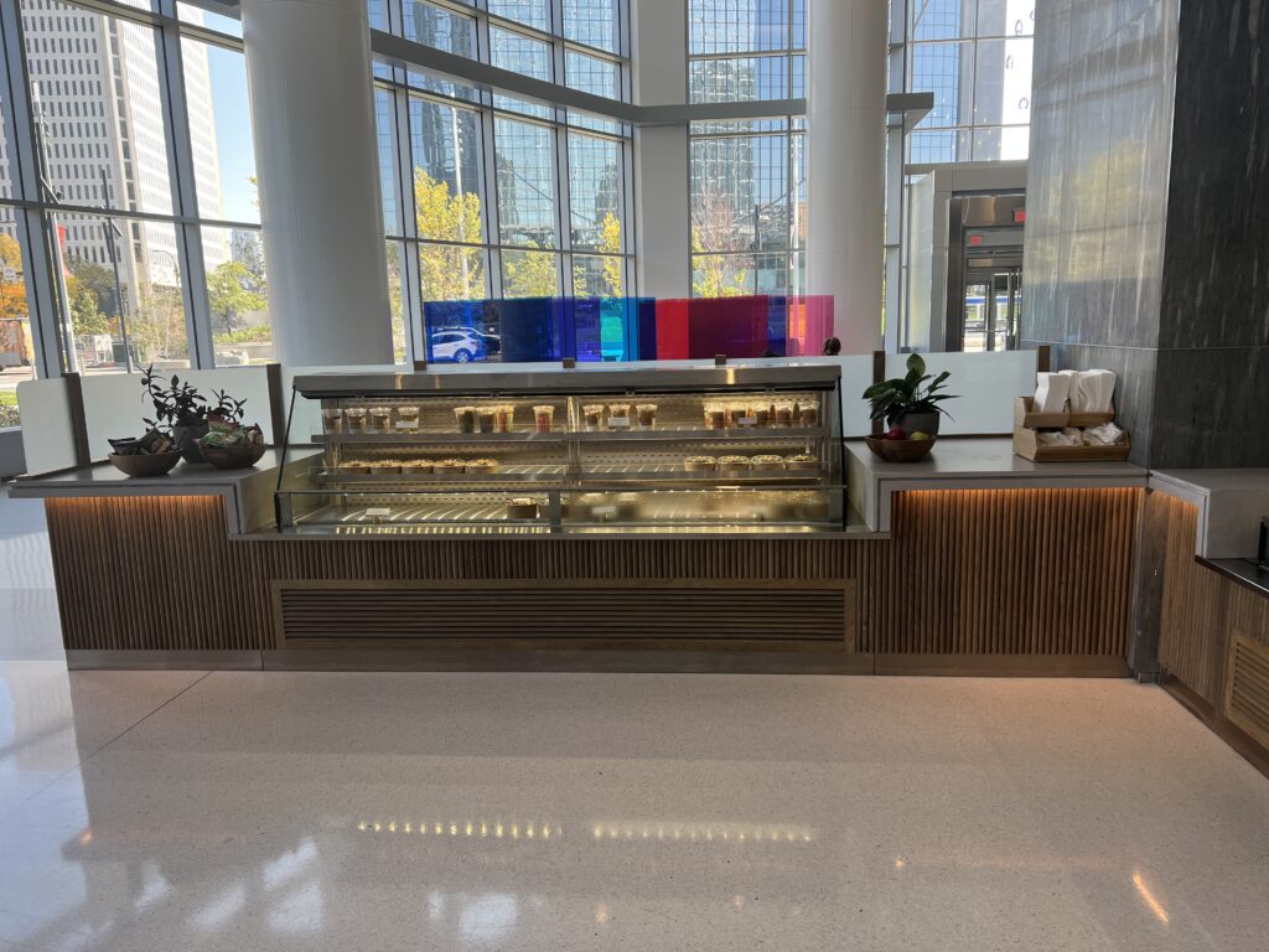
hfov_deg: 67.3
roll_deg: +1.9
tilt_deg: -9.3
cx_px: 634
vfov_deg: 53.1
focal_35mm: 26
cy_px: 476
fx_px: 953
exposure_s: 1/326
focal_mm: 5.7
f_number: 1.5
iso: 50
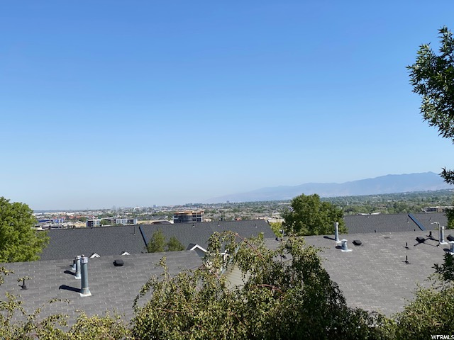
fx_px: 682
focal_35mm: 52
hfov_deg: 36.8
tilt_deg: +1.8
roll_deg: +1.7
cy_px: 170
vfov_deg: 28.0
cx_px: 227
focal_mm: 6
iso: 20
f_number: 2
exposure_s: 1/1597
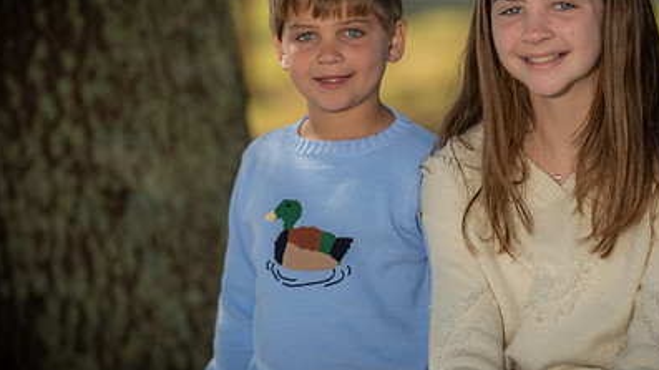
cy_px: 174
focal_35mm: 268
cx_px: 418
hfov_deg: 8.0
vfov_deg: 4.5
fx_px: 4681
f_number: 3.5
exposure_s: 1/250
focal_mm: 175
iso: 50
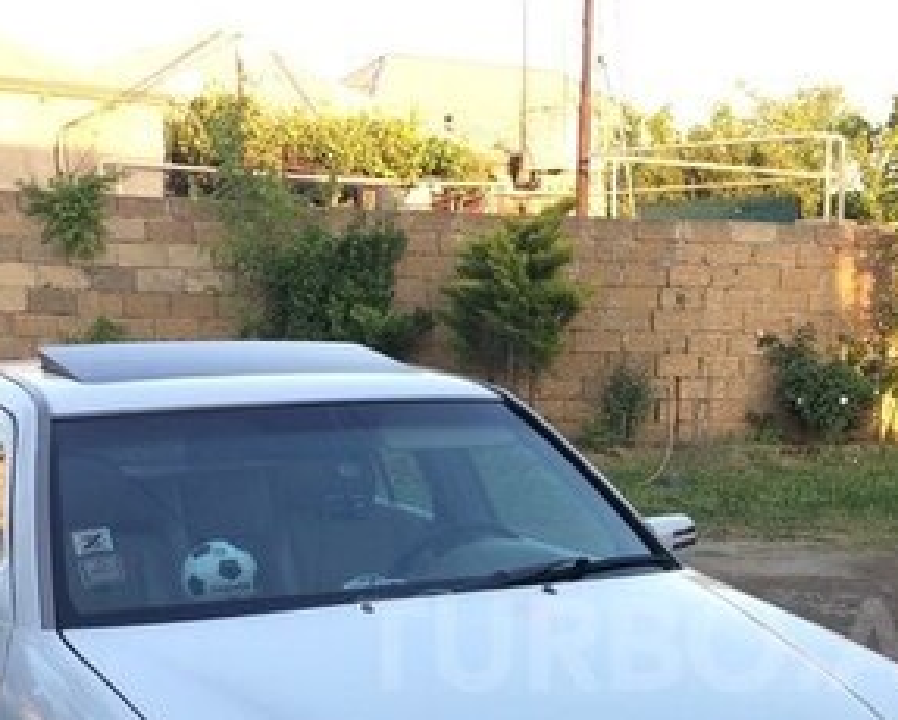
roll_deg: +0.6
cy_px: 643
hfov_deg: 28.7
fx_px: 1729
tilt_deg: -9.9
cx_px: 676
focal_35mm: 65
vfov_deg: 22.9
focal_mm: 4.15
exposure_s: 1/186
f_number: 2.2
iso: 32
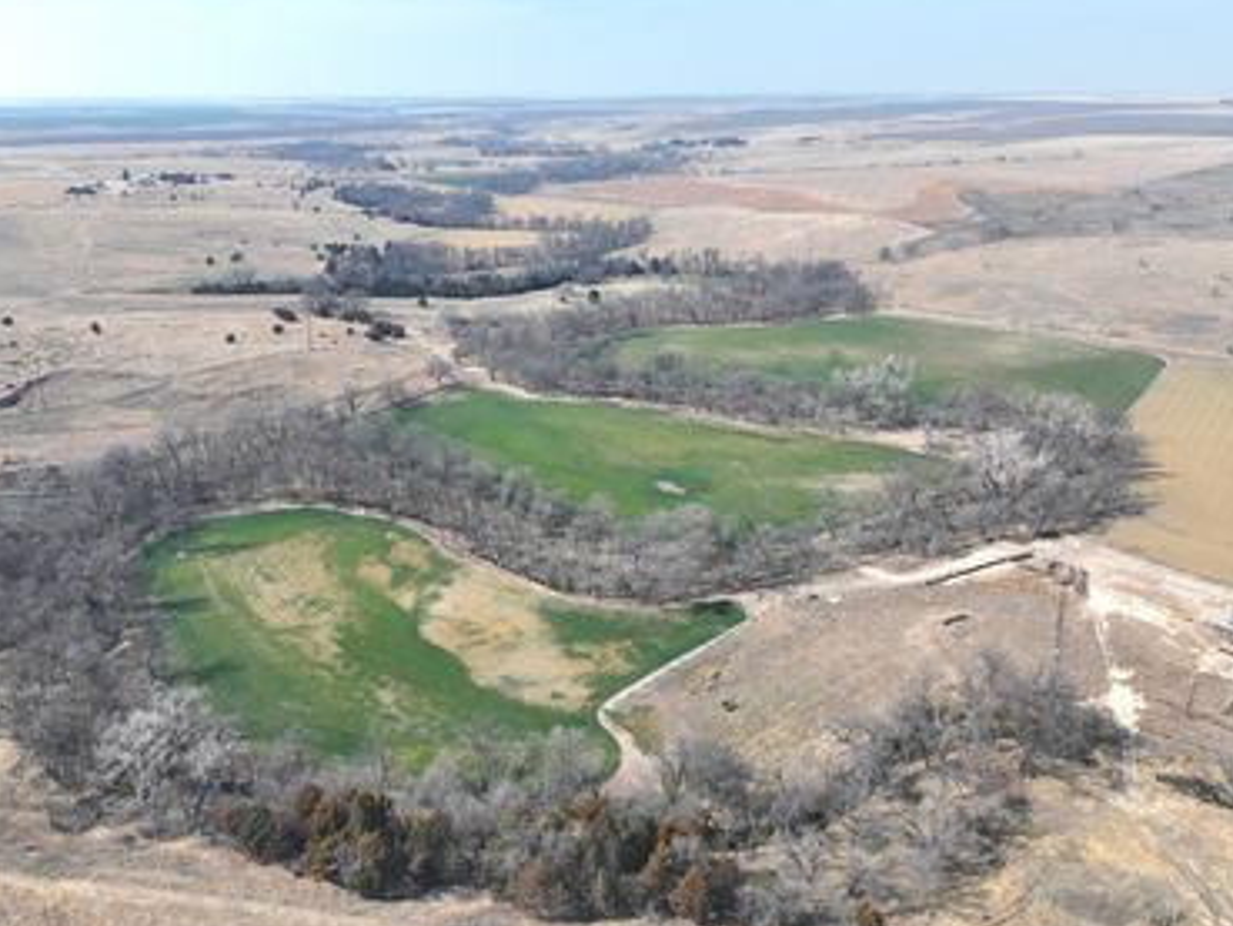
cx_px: 523
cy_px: 466
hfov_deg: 63.1
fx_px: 998
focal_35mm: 28
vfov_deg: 49.8
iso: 100
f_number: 2.8
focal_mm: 12.29
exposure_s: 1/1600
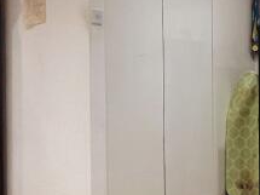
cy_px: 111
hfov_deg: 30.3
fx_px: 465
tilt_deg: +1.6
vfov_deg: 23.6
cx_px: 46
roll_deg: -0.3
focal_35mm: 62
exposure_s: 1/50
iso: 125
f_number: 1.8
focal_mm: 1.57
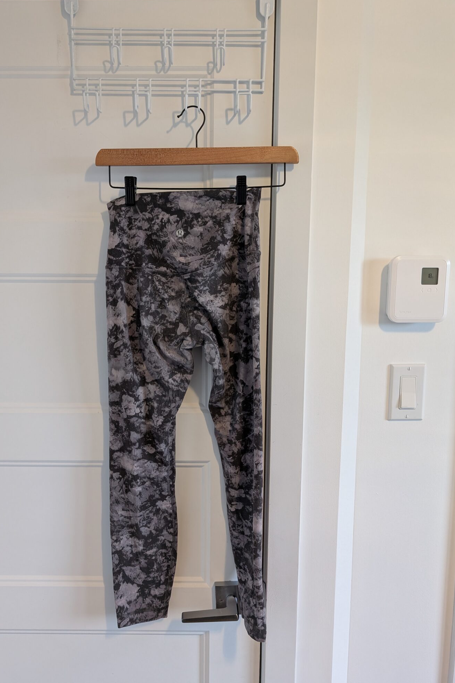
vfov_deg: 69.4
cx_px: 193
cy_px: 346
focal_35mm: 26
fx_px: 493
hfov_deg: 49.4
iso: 476
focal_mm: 6.9
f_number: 1.68
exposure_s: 1/120
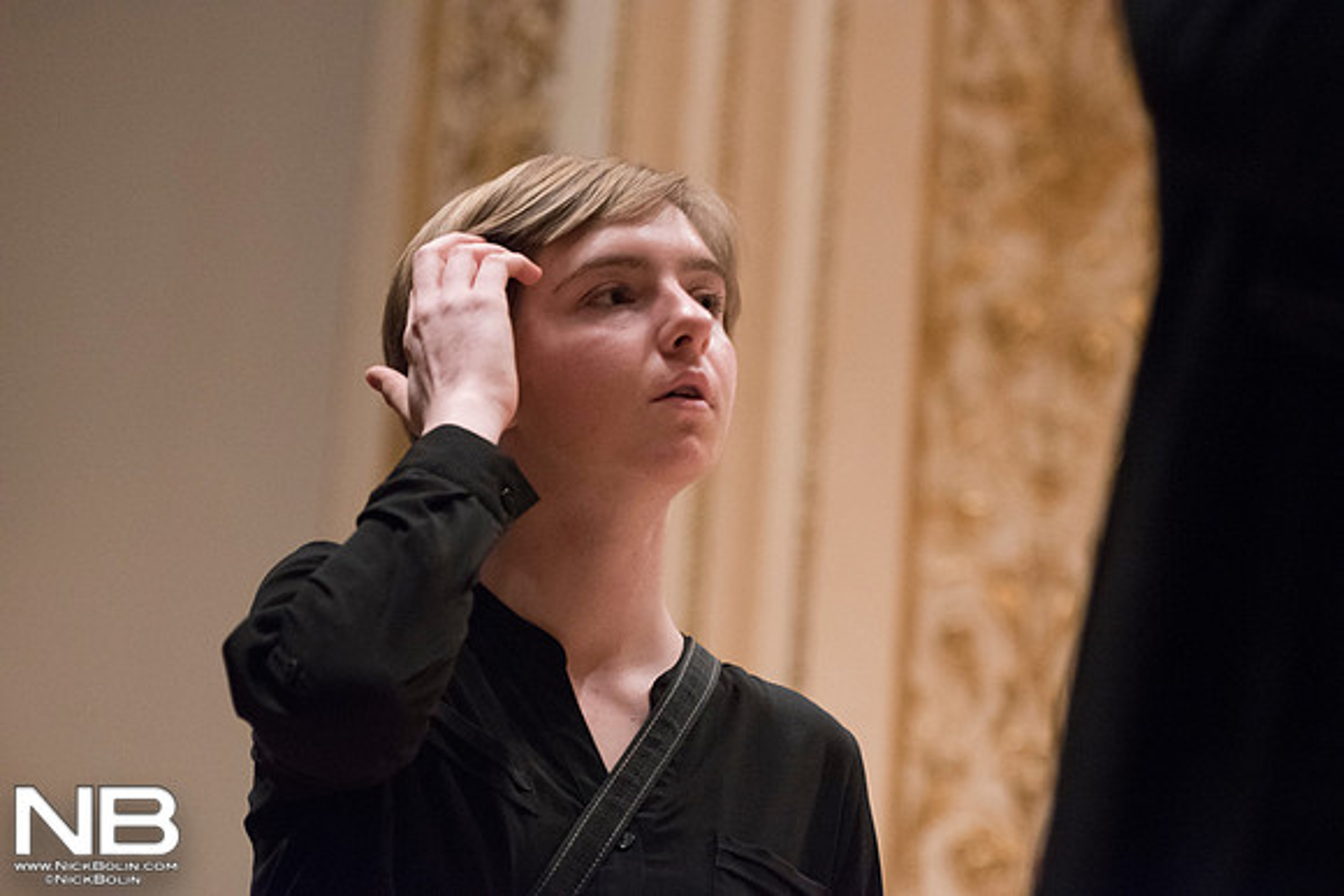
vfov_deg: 9.8
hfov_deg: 14.7
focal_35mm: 140
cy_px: 448
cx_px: 672
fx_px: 5228
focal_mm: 140
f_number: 6.3
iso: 12800
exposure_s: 1/160
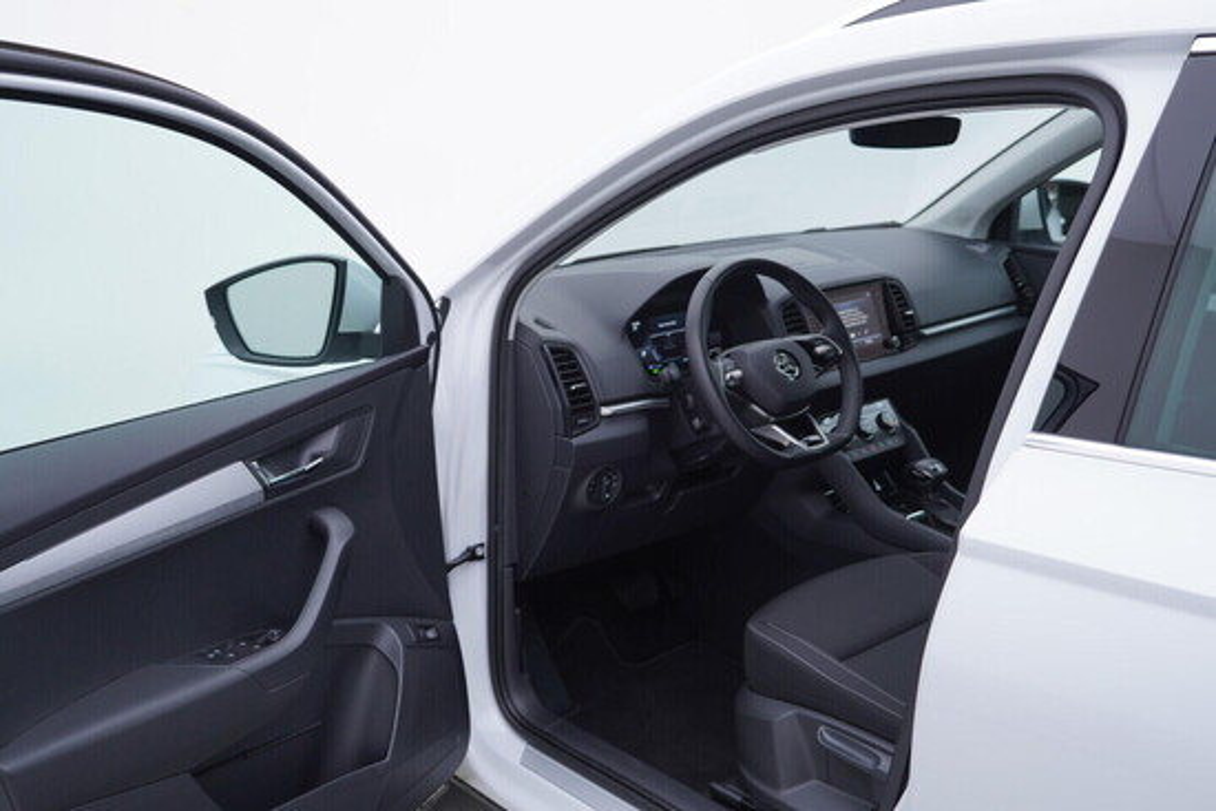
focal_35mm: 36
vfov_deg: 36.9
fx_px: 1216
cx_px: 608
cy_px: 406
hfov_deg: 53.1
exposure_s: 1/60
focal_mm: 24
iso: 125
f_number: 3.5
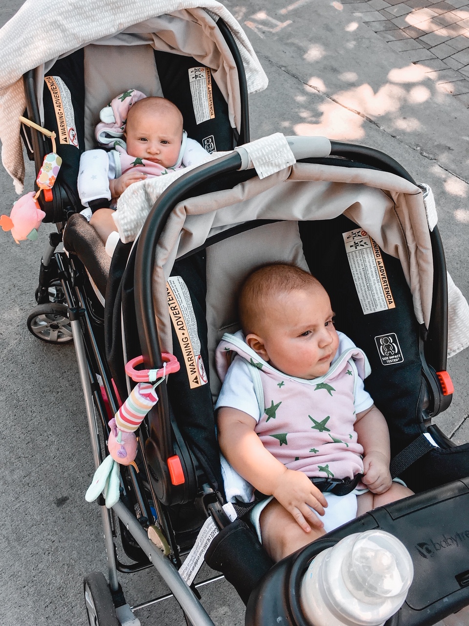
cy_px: 313
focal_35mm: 29
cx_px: 234
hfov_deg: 48.2
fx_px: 524
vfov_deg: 61.7
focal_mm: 4.15
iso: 25
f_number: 2.2
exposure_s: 1/125
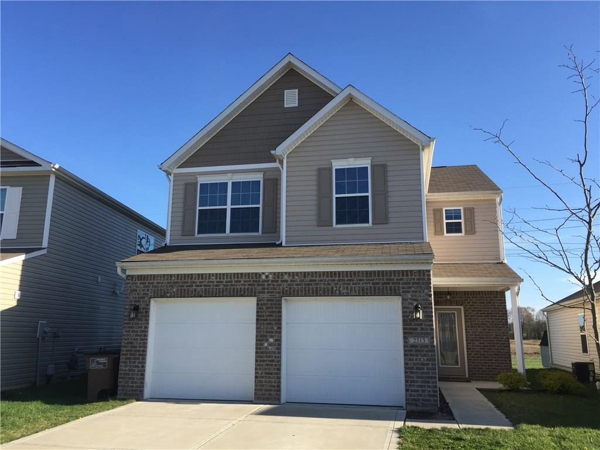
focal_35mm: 29
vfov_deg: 48.2
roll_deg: -1.1
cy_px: 225
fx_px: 503
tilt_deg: +11.2
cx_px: 300
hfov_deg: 61.7
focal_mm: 4.15
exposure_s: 1/989
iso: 32
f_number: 2.2
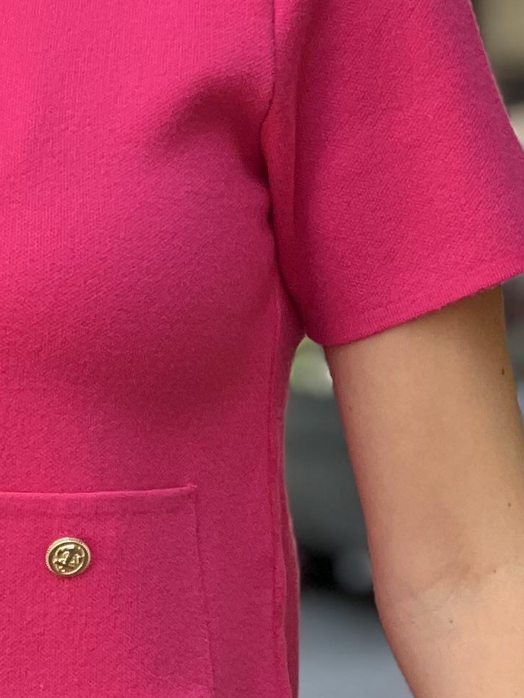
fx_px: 6536
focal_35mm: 324
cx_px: -155
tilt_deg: +0.5
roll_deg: +0.6
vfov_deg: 6.1
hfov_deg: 4.6
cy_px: 336
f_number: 2.8
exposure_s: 1/121
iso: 40
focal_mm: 9
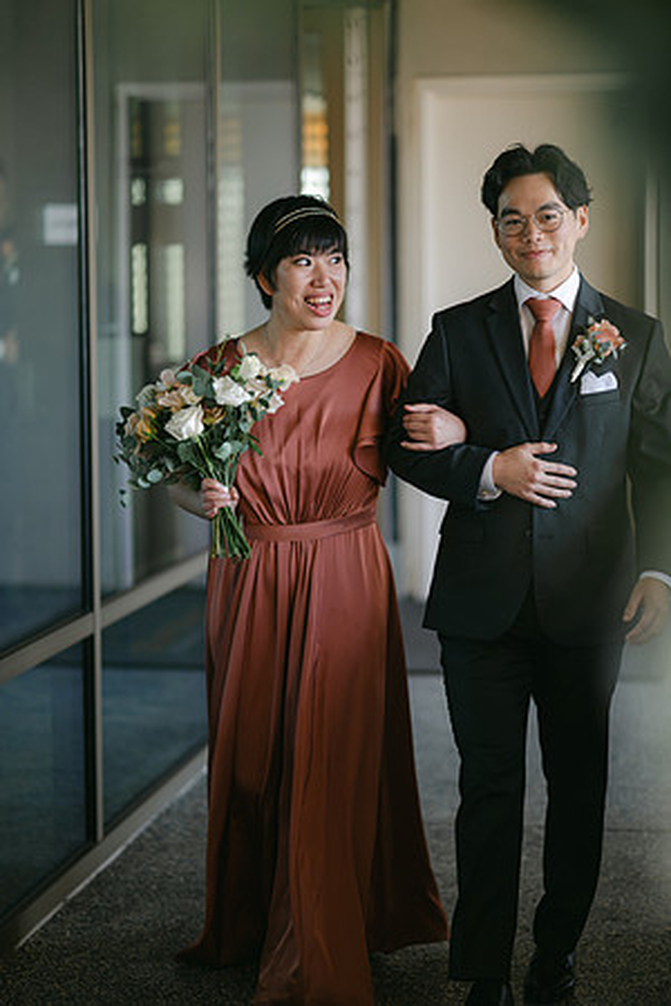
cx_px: 336
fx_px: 2376
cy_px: 503
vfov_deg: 23.9
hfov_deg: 16.1
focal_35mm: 85
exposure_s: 1/250
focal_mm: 85
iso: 220
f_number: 1.8
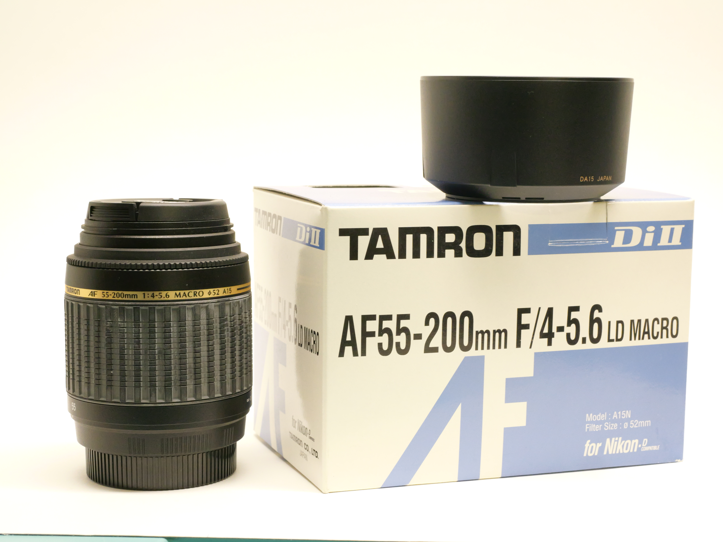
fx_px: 1253
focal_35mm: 60
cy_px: 271
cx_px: 362
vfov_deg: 24.4
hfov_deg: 32.2
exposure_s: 1/60
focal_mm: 30
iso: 3200
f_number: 8
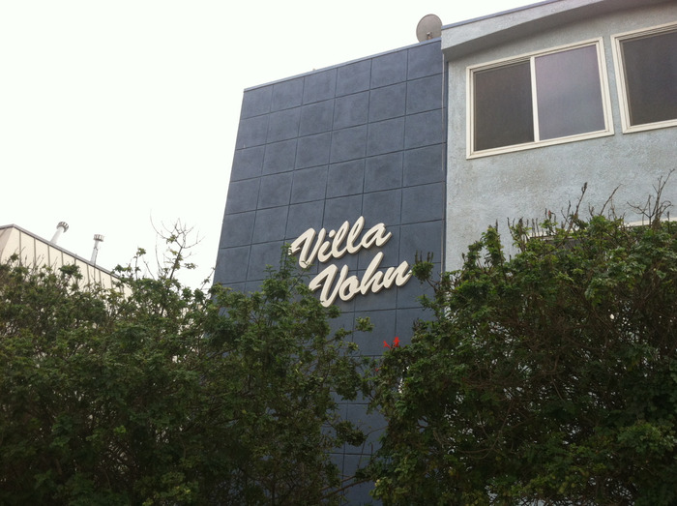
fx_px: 684
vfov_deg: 40.6
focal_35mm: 35
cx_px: 338
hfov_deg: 52.7
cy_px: 253
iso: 80
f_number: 2.8
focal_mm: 3.85
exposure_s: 1/492
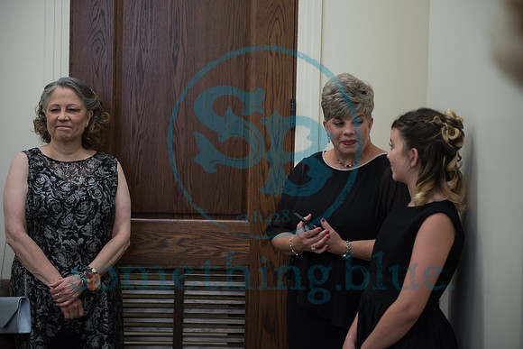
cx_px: 262
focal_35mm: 70
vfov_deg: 19.5
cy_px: 174
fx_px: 1017
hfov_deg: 28.8
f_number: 2.8
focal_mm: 70
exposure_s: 1/125
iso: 640
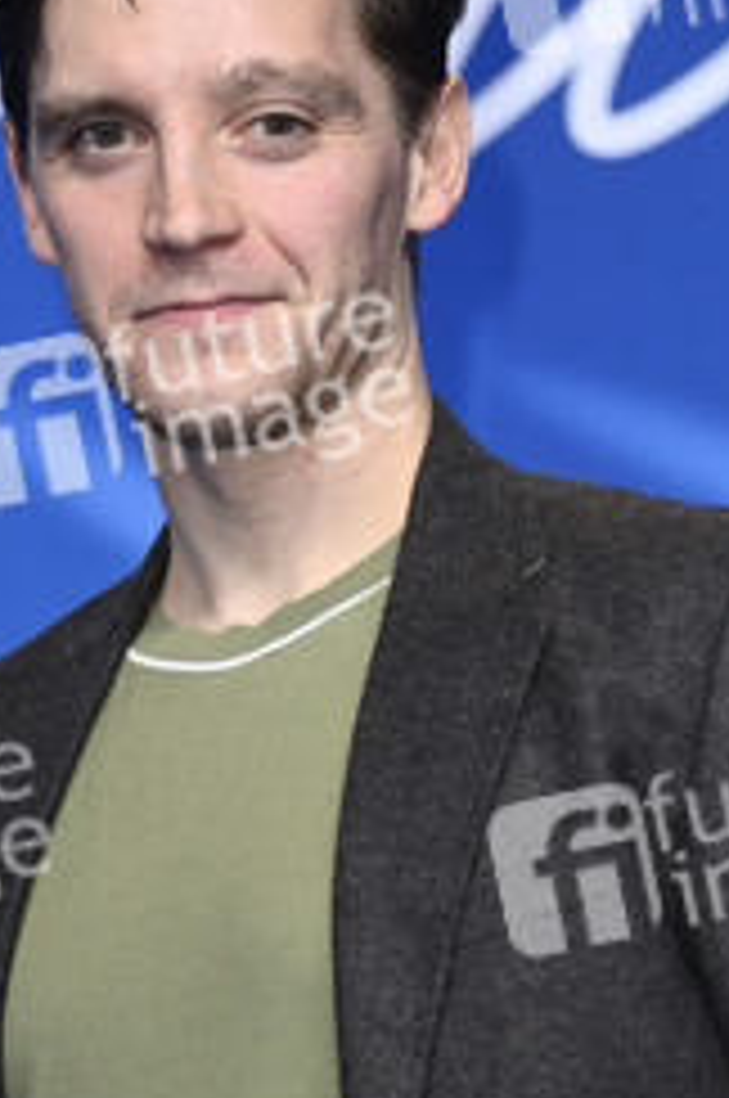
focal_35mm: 312
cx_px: 310
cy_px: 626
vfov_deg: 6.6
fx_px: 9503
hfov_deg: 4.4
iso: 1250
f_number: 5.6
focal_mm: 190
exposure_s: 1/250
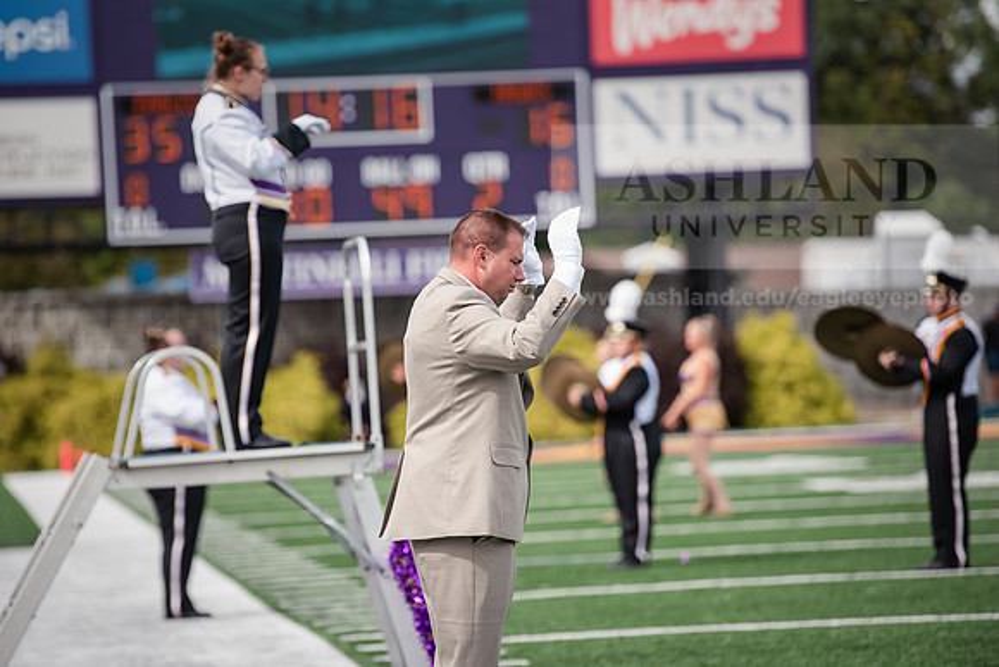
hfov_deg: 10.8
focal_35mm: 190
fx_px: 5273
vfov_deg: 7.2
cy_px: 334
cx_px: 500
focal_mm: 190
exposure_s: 1/1250
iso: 160
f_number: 3.5
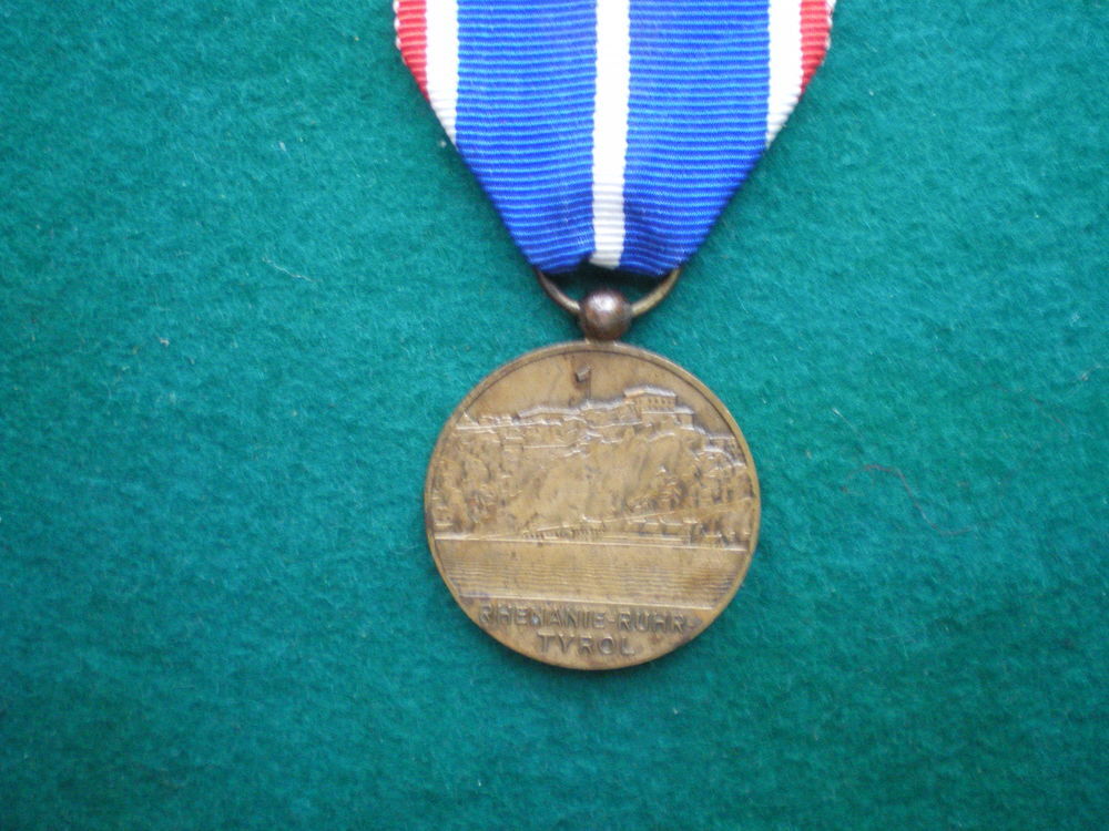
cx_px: 554
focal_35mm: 38
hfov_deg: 49.0
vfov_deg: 37.7
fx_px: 1217
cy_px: 416
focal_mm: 6.3
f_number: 3.1
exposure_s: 1/10
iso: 400
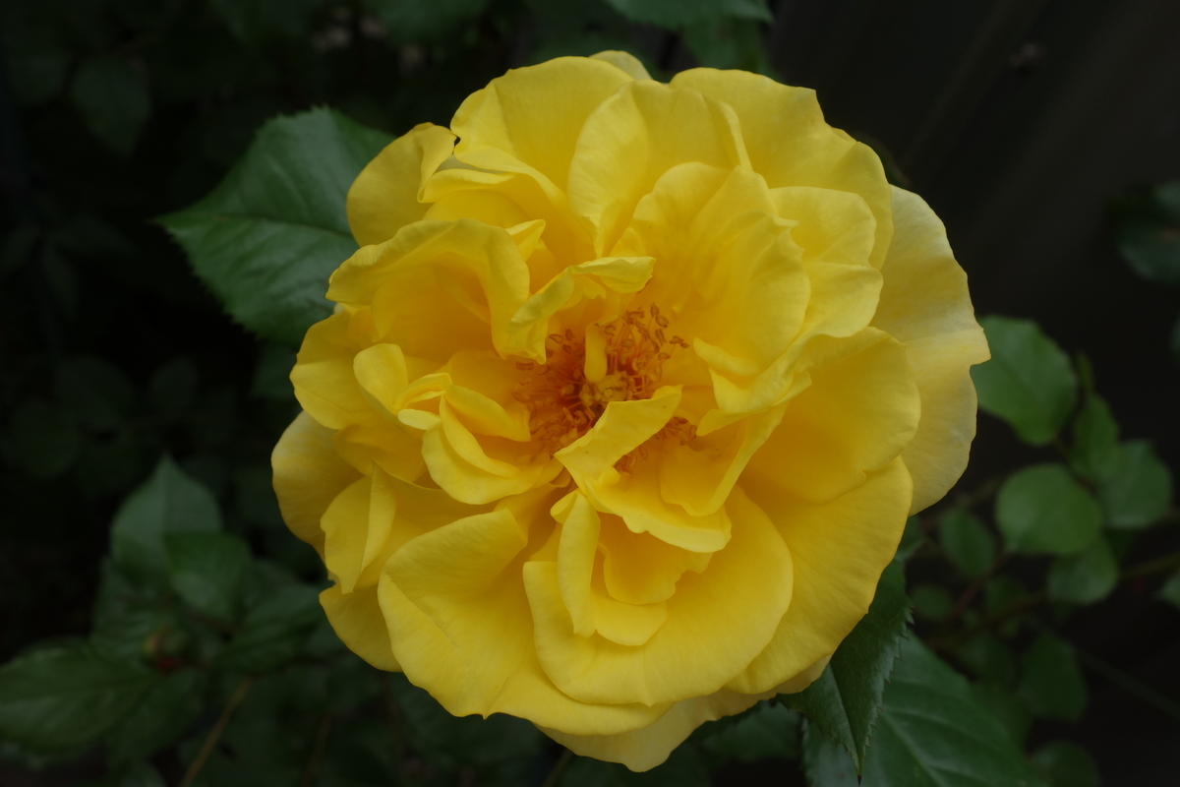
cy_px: 394
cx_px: 590
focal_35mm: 28
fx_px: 918
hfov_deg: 65.5
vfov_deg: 46.4
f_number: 5.6
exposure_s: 1/250
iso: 125
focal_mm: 10.4
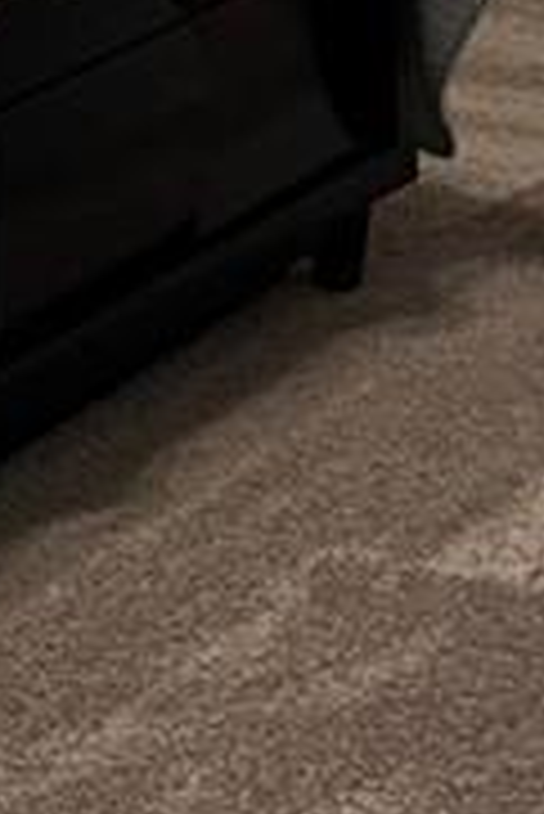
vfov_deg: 10.8
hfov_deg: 7.7
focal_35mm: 179
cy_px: -643
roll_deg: +0.2
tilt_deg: -6.7
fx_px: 4049
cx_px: 90
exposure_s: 1/60
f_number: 1.6
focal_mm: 5.96
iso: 400
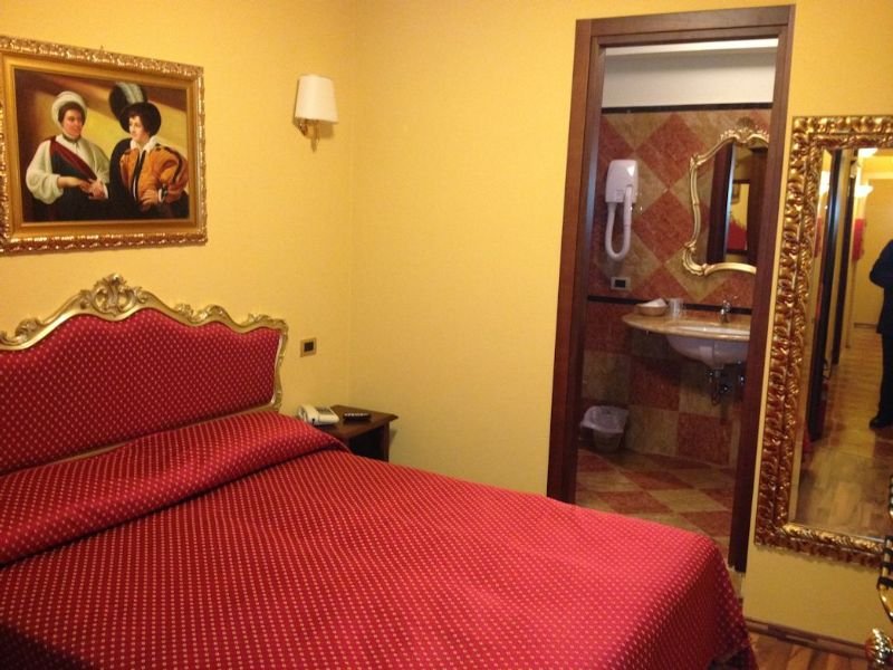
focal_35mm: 35
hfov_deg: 52.6
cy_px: 335
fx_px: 903
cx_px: 446
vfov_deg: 40.7
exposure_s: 1/16
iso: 320
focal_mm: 4.28
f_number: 2.4
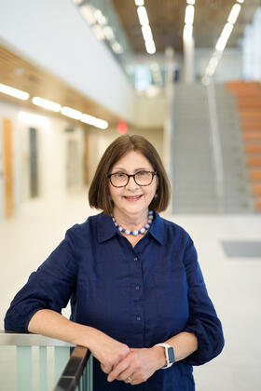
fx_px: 544
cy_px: 196
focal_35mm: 50
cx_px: 130
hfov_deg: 27.0
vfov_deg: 39.6
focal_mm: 50
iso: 640
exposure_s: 1/200
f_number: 2.2
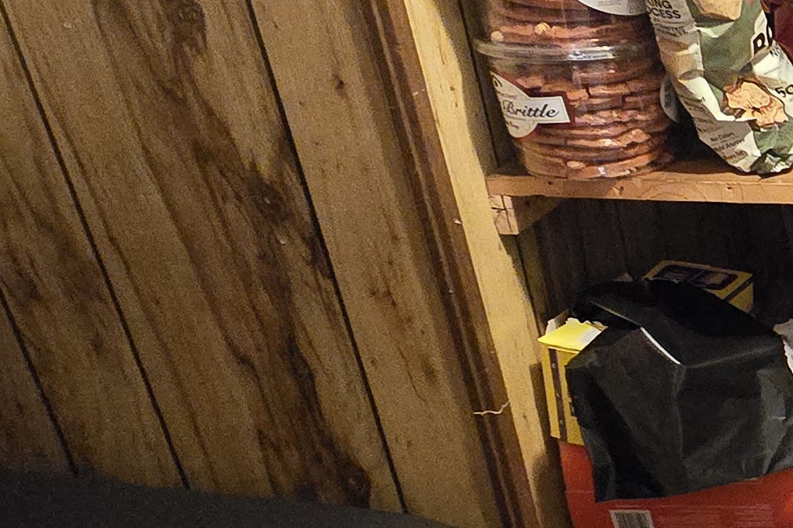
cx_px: 1218
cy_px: 317
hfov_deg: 26.2
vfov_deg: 25.5
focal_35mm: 53
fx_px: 1167
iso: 1600
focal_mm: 2.2
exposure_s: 1/60
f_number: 2.2
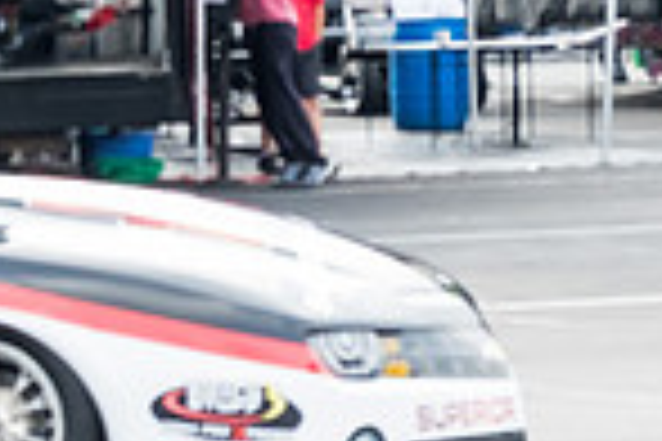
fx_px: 4064
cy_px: 344
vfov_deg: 6.2
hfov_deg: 8.9
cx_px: -522
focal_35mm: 221
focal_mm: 37.4
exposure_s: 1/80
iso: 400
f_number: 9
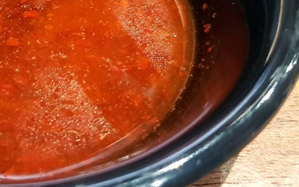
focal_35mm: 65
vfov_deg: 19.6
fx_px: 530
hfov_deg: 29.8
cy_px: 15
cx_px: 15
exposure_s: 1/10
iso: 250
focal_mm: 4.3
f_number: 1.7
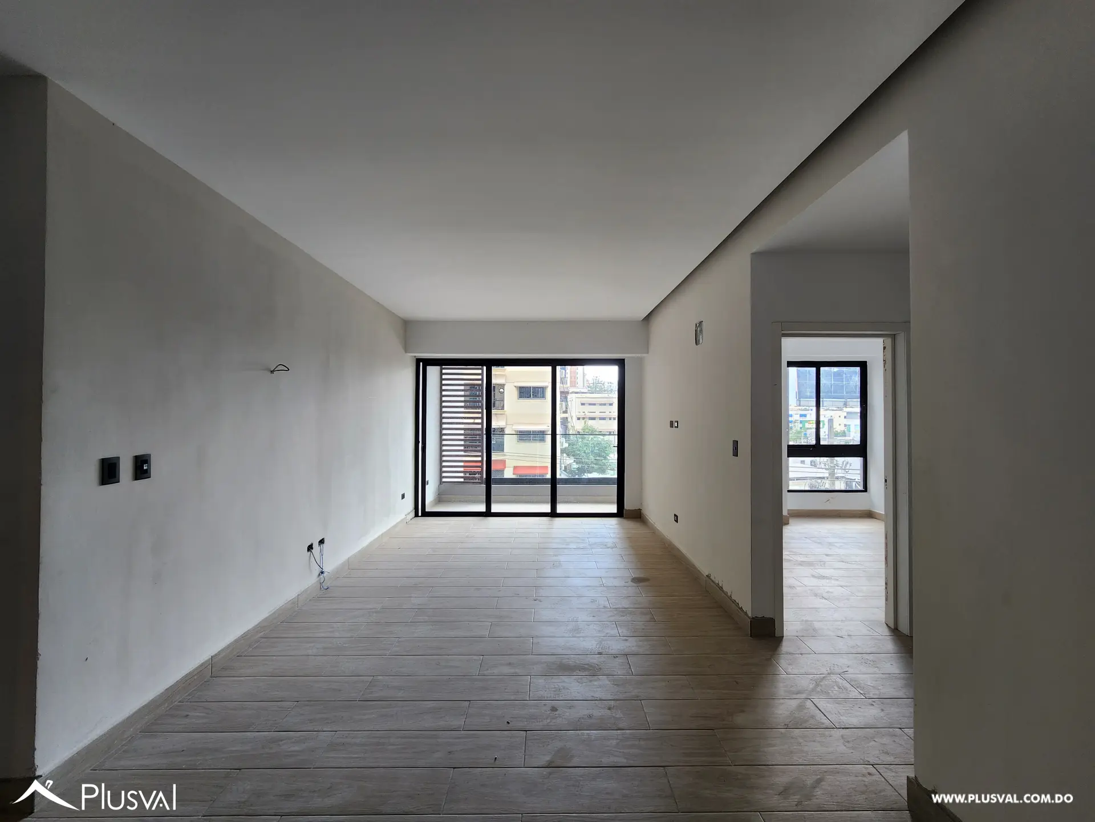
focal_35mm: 13
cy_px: 411
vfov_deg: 89.9
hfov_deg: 106.2
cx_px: 548
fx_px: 411
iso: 80
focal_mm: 2.2
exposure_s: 1/60
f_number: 2.2
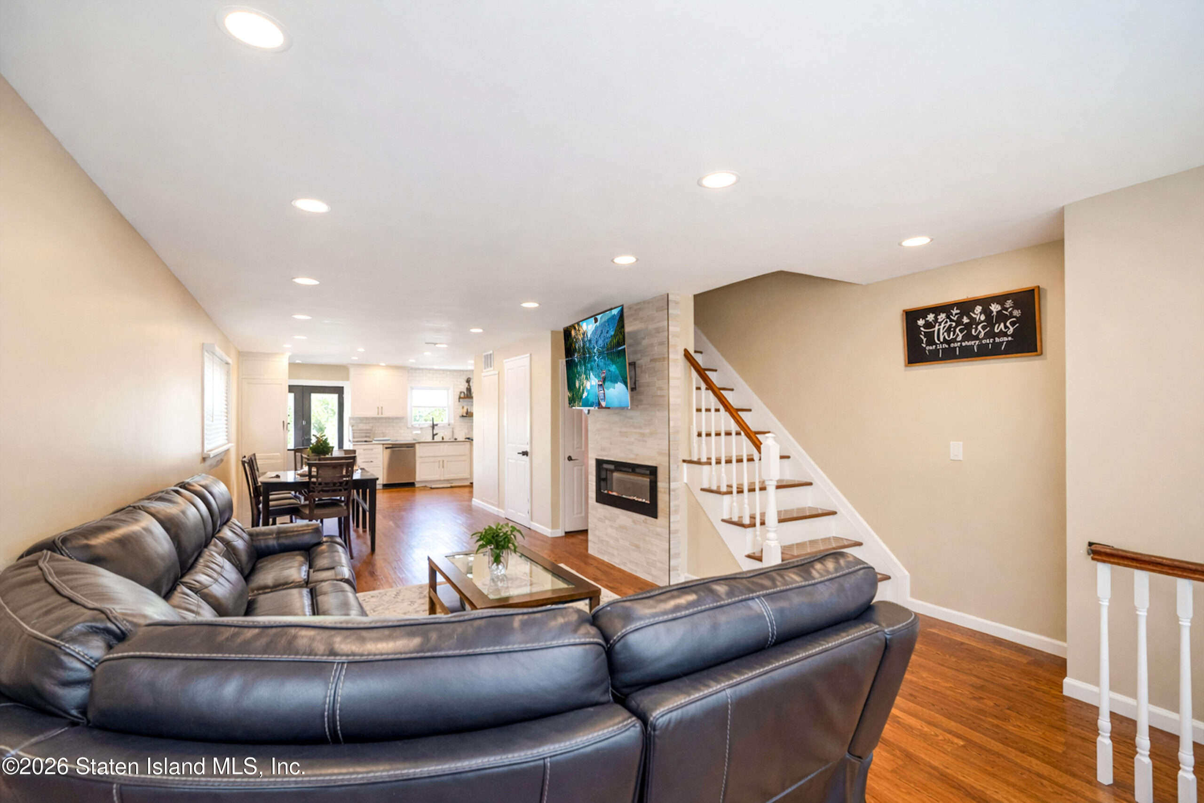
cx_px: 602
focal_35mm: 16
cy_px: 402
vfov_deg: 72.1
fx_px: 552
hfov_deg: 95.0
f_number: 4
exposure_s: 1/25
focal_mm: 16.5
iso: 64
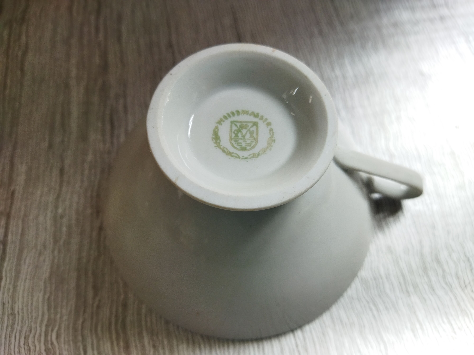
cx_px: 237
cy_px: 178
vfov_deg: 51.4
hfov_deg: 65.3
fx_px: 370
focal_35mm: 27
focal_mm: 4.71
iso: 99
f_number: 1.79
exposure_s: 1/175
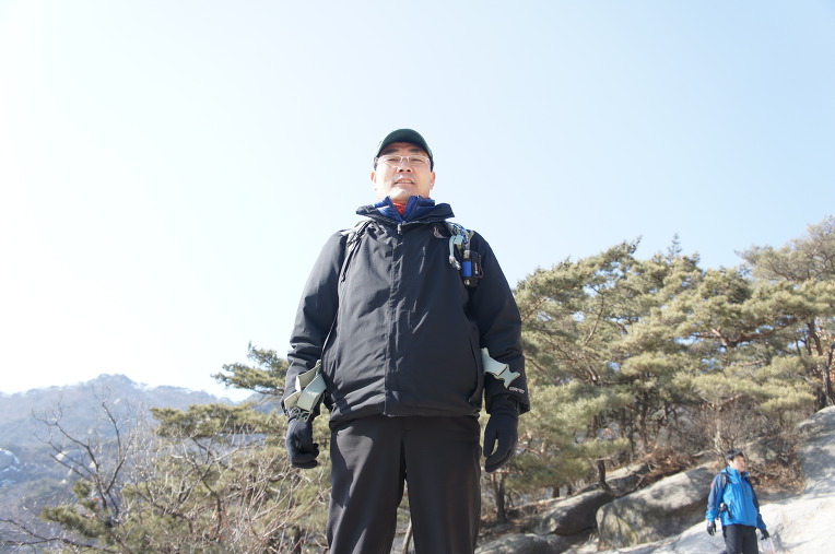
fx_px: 764
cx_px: 418
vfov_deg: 39.9
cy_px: 277
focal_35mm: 33
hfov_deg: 57.3
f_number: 4
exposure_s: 1/400
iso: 200
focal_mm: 22
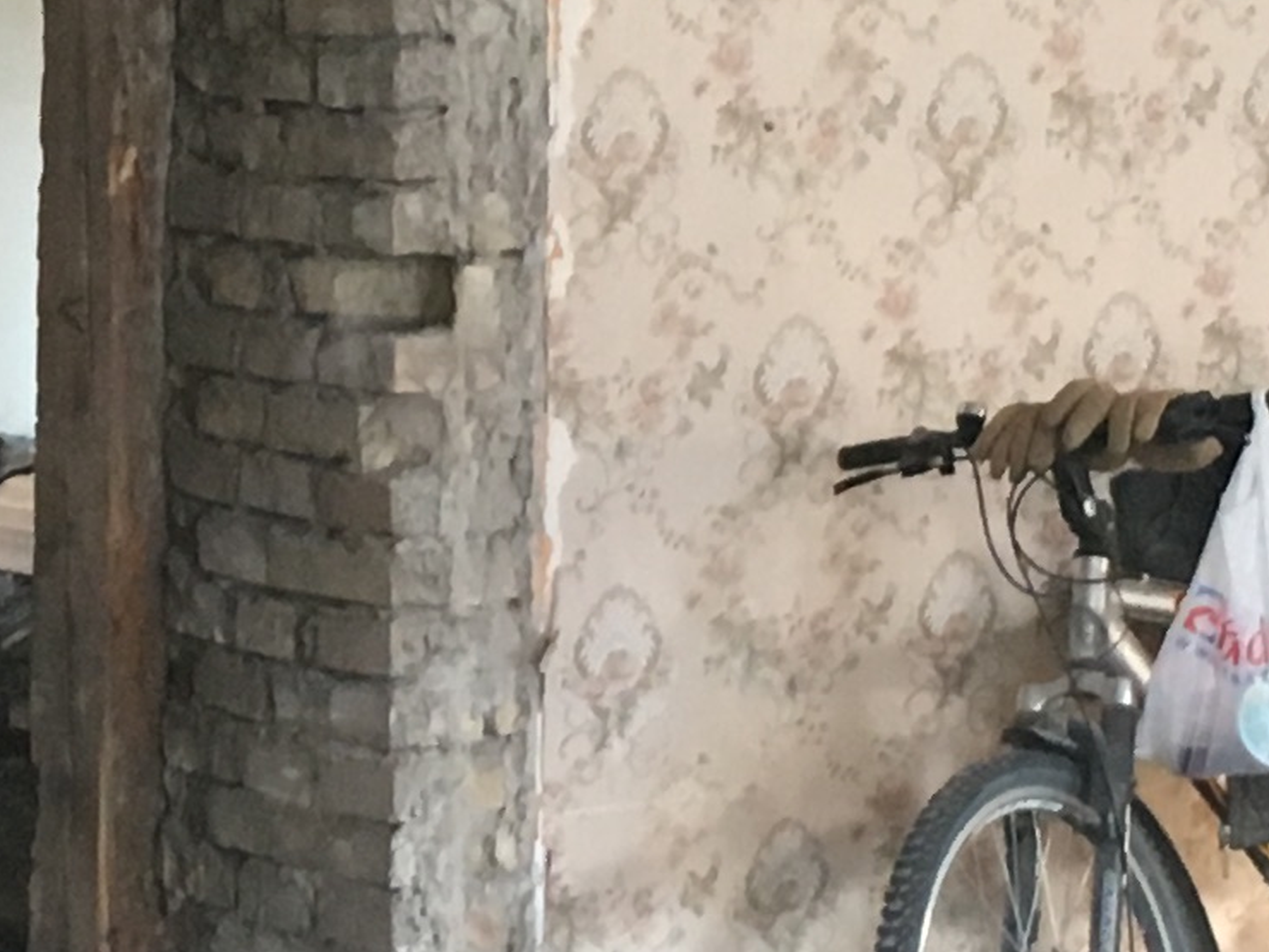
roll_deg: -1.3
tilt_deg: -5.1
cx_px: 72
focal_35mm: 158
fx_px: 5792
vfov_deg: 9.4
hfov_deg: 12.4
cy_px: 214
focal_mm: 4.15
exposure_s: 1/33
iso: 160
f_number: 2.2
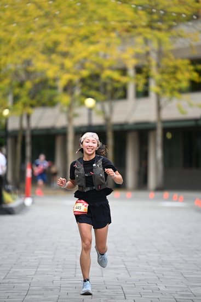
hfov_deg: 7.0
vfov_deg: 10.5
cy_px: 151
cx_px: 100
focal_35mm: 195
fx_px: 1632
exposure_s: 1/2000
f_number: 2.8
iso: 640
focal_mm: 195
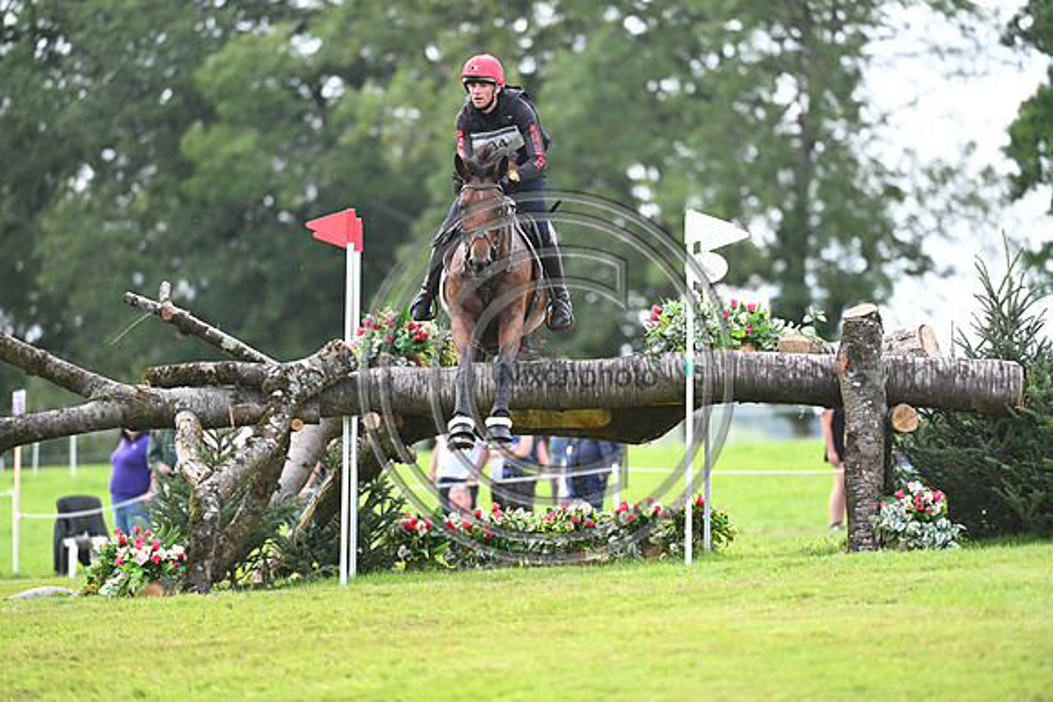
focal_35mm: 360
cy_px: 351
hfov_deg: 5.7
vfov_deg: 3.8
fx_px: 10532
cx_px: 526
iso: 1600
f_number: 5
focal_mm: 360
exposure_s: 1/1600
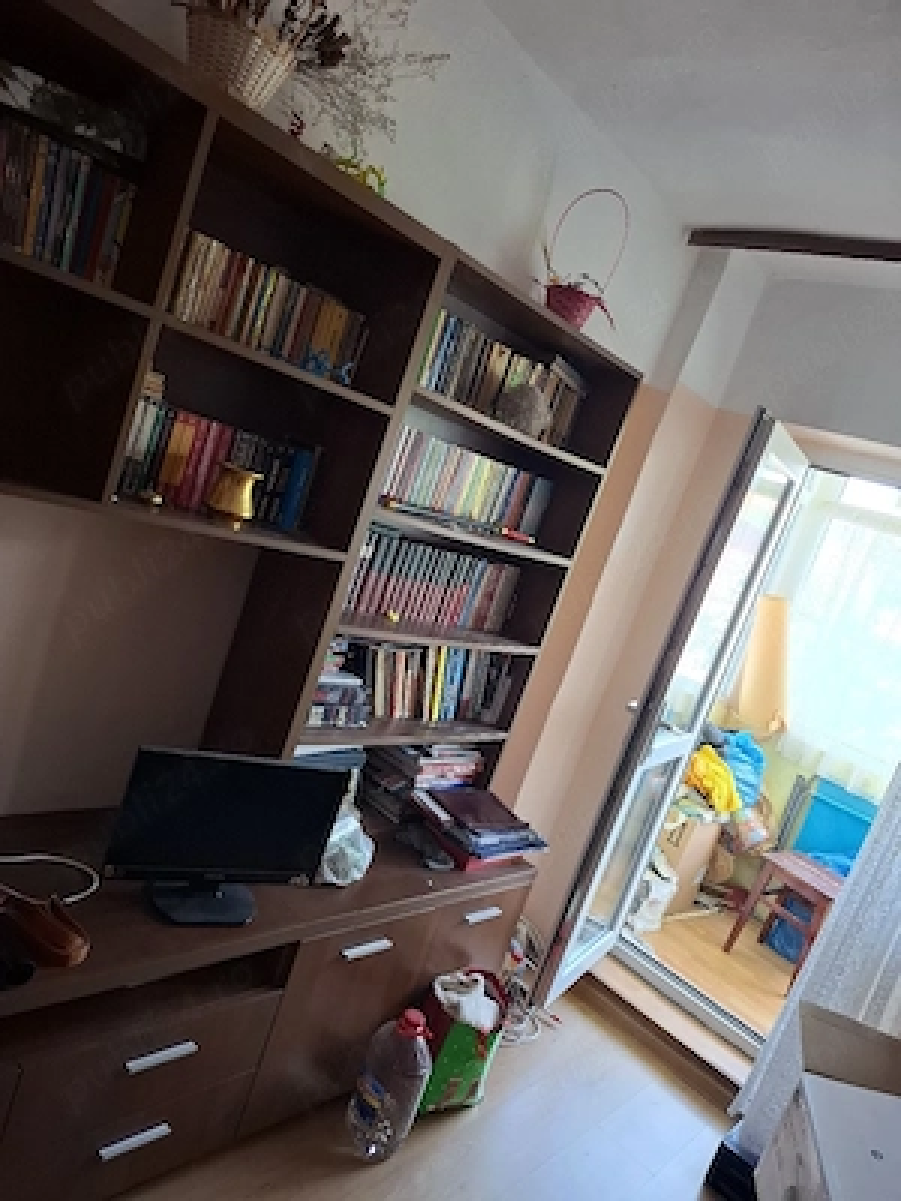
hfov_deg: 58.9
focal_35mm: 23
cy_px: 600
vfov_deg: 73.9
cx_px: 450
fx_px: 798
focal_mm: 5.54
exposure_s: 1/50
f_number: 1.8
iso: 320
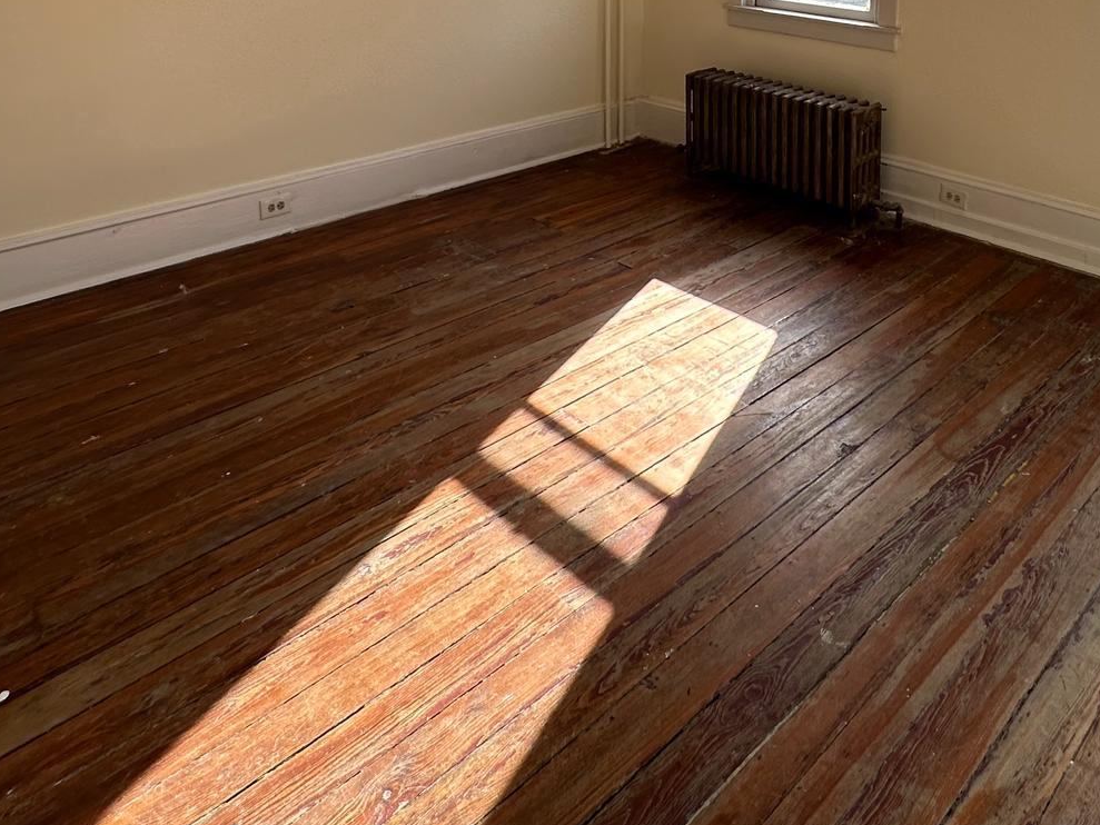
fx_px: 922
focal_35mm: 29
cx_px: 720
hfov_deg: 60.4
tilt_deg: -7.1
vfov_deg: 41.5
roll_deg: -0.3
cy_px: -12
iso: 40
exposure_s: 1/184
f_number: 2.2
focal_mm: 2.22
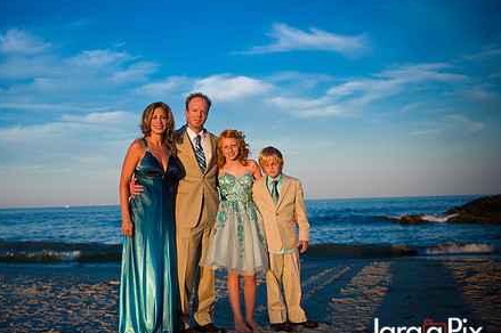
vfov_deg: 32.6
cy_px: 159
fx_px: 570
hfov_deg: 47.1
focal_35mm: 41
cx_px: 192
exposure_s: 1/1600
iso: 200
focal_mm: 31
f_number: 3.2
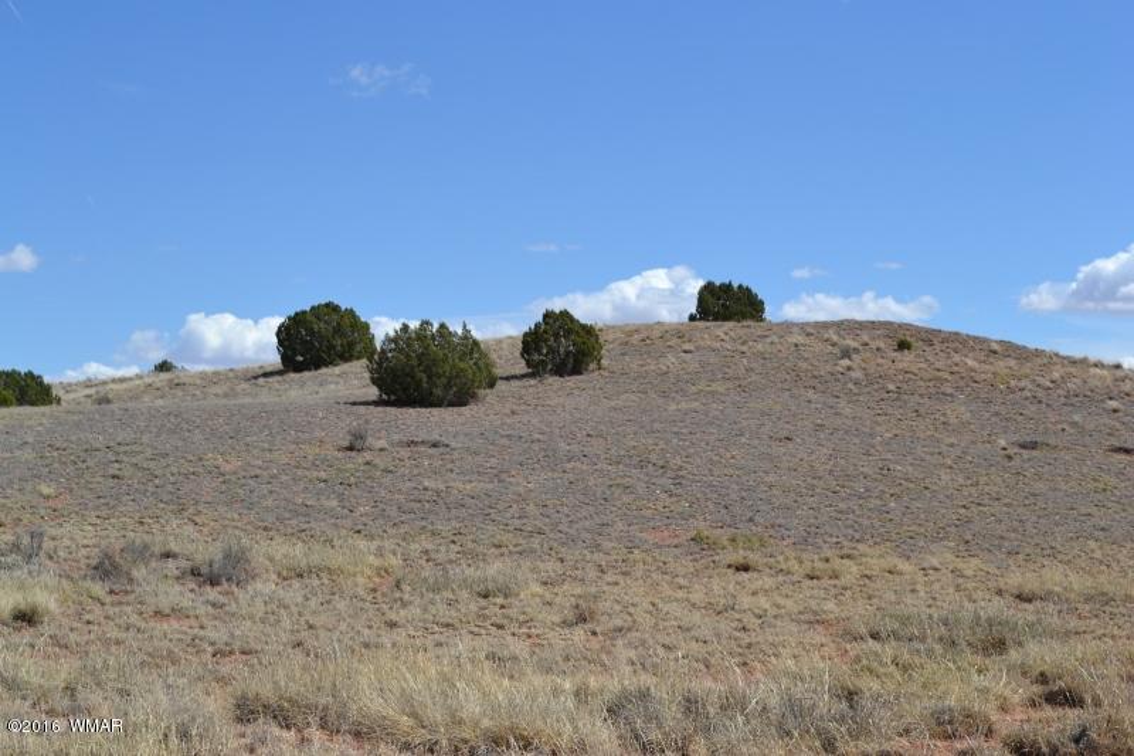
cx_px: 567
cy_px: 378
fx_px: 1889
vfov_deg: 22.6
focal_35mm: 60
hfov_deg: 33.4
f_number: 9
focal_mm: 40
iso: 100
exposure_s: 1/320
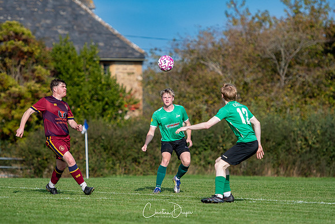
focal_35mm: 267
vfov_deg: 5.1
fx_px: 2486
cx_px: 157
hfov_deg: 7.7
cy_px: 109
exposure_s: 1/5000
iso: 320
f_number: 2.8
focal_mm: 165
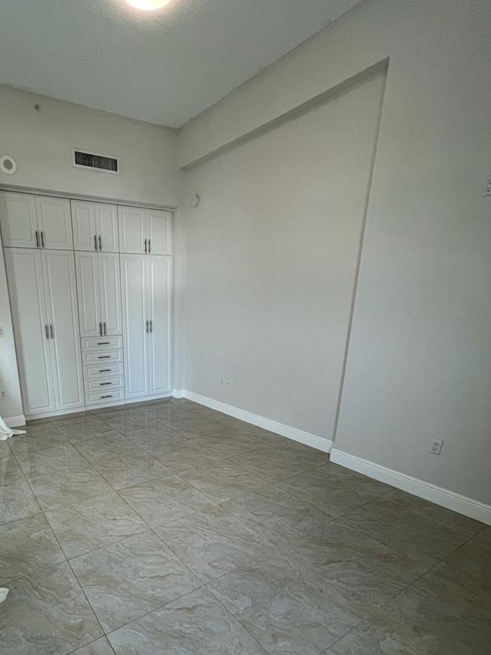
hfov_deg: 69.2
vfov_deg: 86.2
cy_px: 406
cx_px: 157
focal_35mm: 18
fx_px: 341
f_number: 1.8
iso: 125
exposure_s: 1/120
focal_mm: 1.57
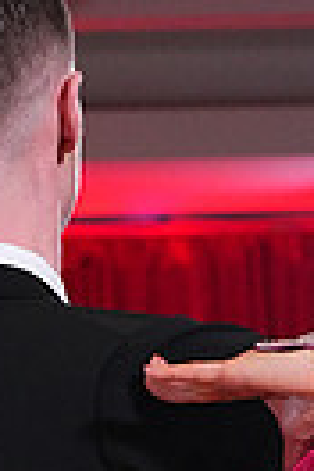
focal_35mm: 307
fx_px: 4016
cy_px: 978
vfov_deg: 6.5
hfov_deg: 4.5
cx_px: 266
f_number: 6.3
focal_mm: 70
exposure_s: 1/400
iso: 8000
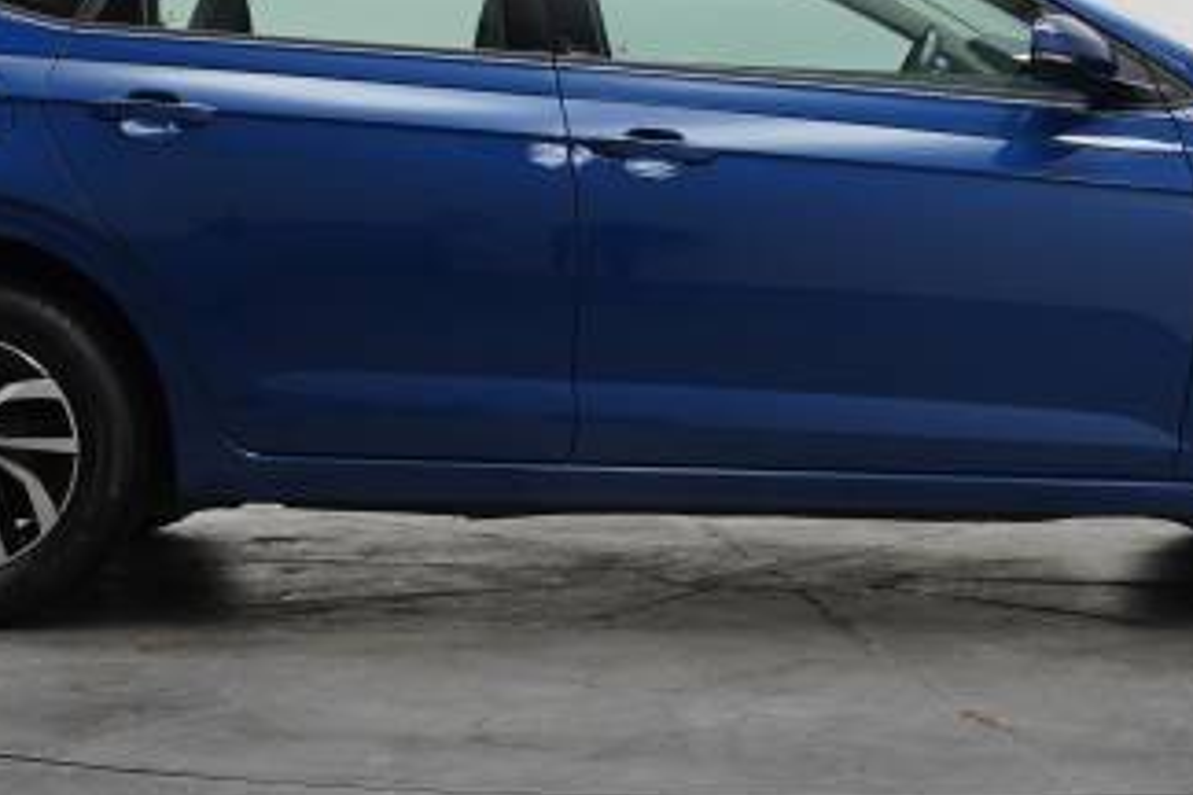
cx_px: 718
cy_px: 177
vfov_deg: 15.7
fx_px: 2876
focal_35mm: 87
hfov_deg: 23.4
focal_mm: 43.9
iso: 1250
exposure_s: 1/160
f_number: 4
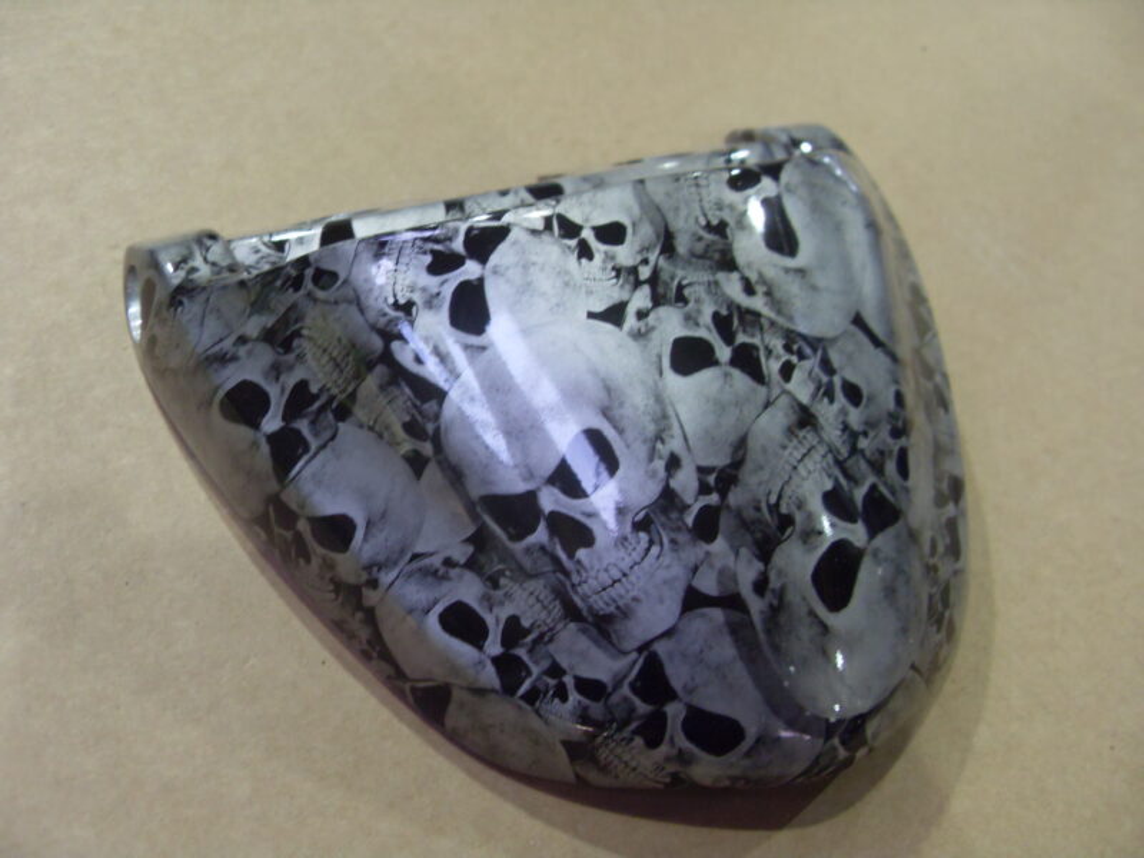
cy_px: 429
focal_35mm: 35
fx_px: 1157
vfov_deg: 40.7
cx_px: 572
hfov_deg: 52.6
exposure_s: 1/30
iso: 200
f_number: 2.8
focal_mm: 6.3
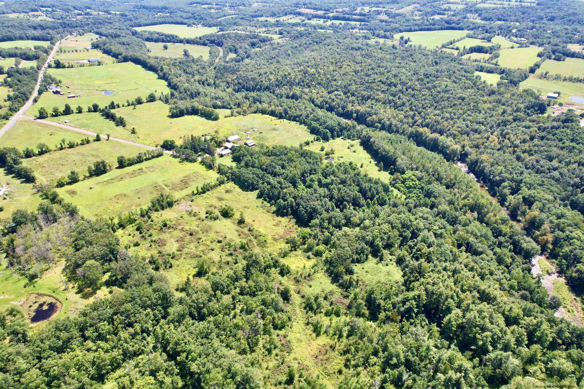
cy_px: 194
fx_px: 357
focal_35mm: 22
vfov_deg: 57.2
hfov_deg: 78.6
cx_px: 292
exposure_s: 1/640
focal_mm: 8.38
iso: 100
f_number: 2.8
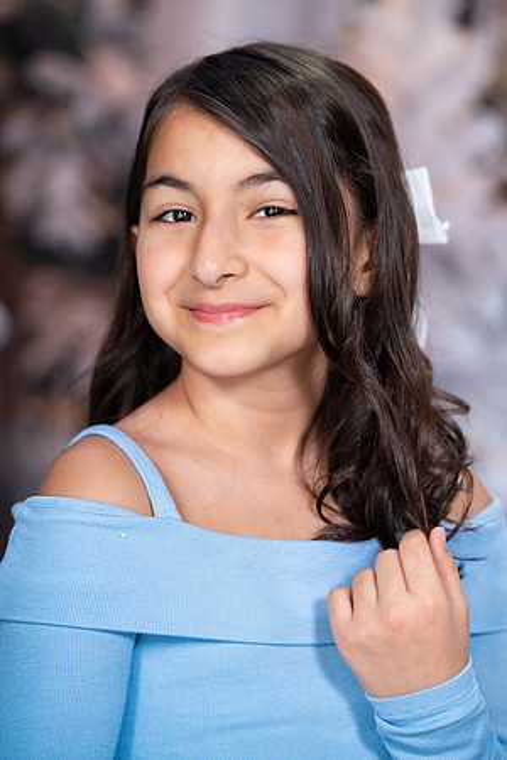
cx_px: 254
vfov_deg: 14.4
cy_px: 380
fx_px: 3000
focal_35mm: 142
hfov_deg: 9.7
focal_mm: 142
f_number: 3.5
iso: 320
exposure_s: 1/160
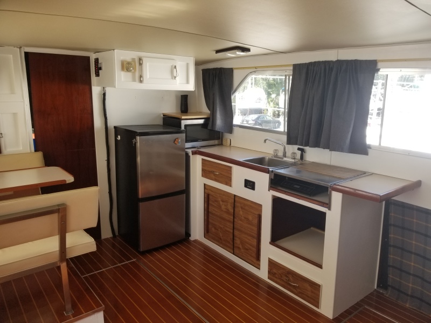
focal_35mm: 26
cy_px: 162
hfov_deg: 67.3
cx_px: 216
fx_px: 324
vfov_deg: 53.1
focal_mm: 4.25
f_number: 1.7
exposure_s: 1/122
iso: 50
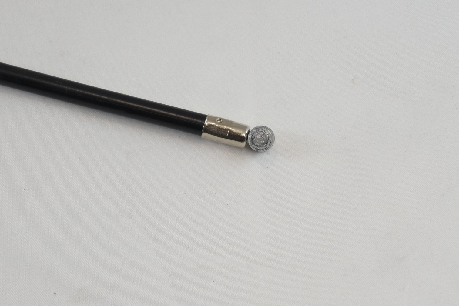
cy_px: 153
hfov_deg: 25.1
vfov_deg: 16.9
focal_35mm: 81
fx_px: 1033
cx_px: 230
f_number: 5.6
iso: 450
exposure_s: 1/125
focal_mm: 30
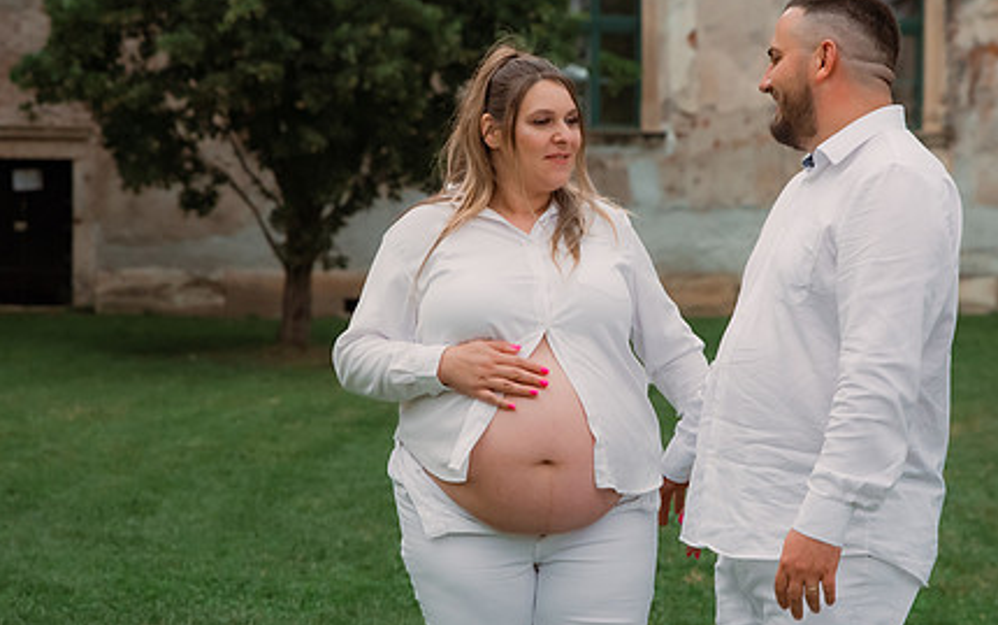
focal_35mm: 112
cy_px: 247
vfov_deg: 11.7
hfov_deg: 18.6
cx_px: 562
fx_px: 3047
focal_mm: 70
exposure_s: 1/320
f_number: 3.2
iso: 2000
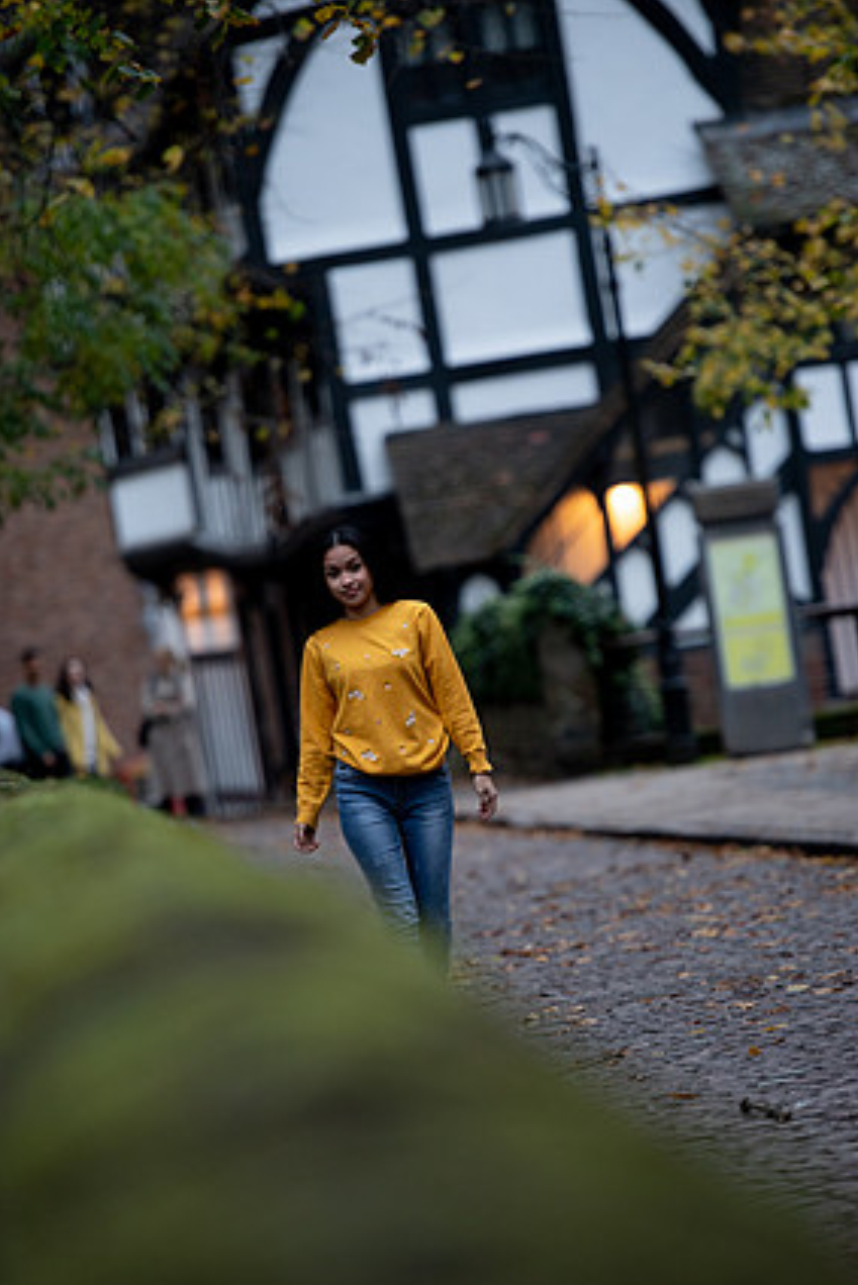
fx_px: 6822
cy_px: 679
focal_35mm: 191
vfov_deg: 10.8
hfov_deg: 7.2
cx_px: 452
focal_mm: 180
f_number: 2.8
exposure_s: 1/200
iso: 1000
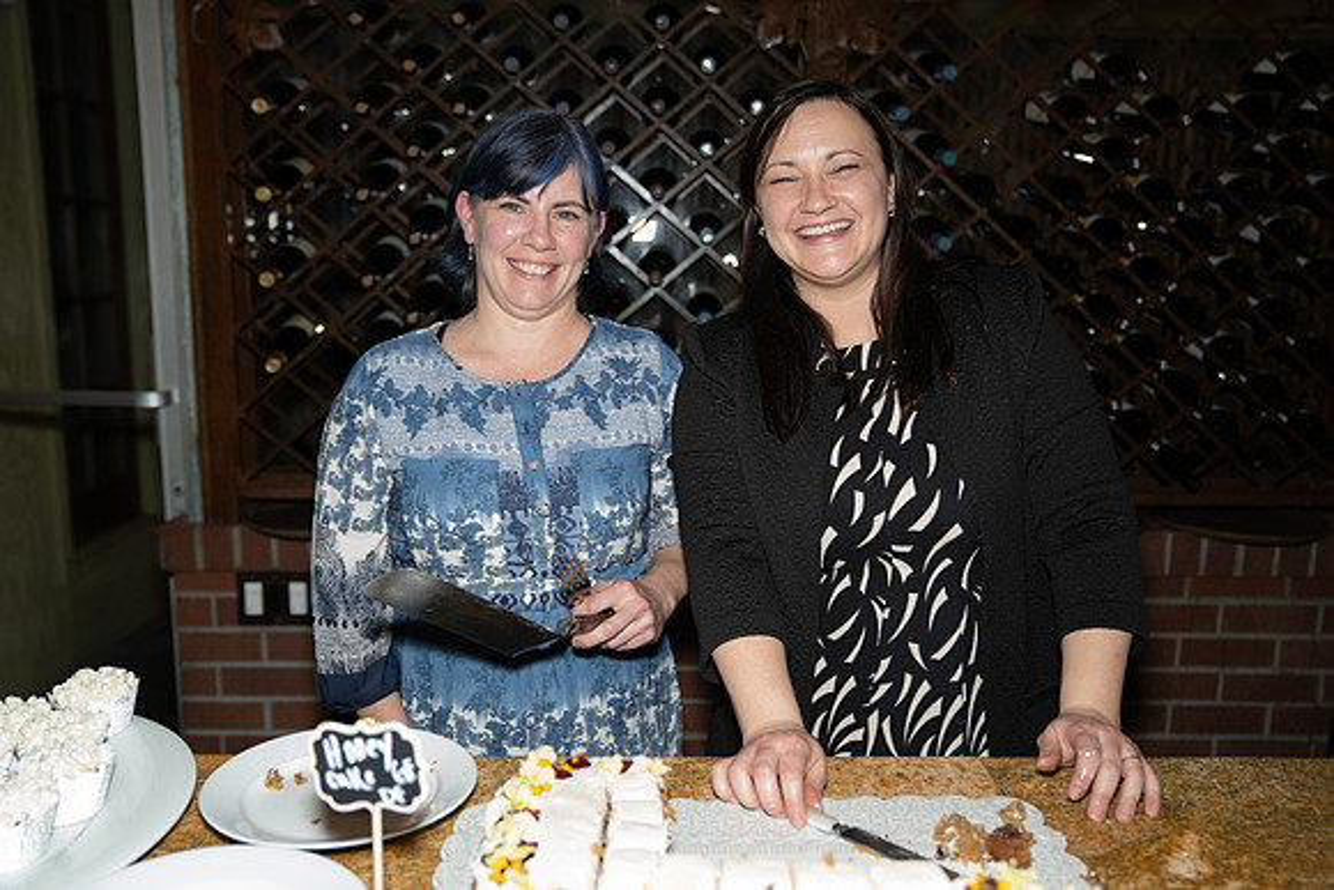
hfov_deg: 61.9
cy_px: 445
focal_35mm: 30
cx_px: 667
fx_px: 1112
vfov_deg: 43.6
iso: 2000
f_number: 2.8
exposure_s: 1/160
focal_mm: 30
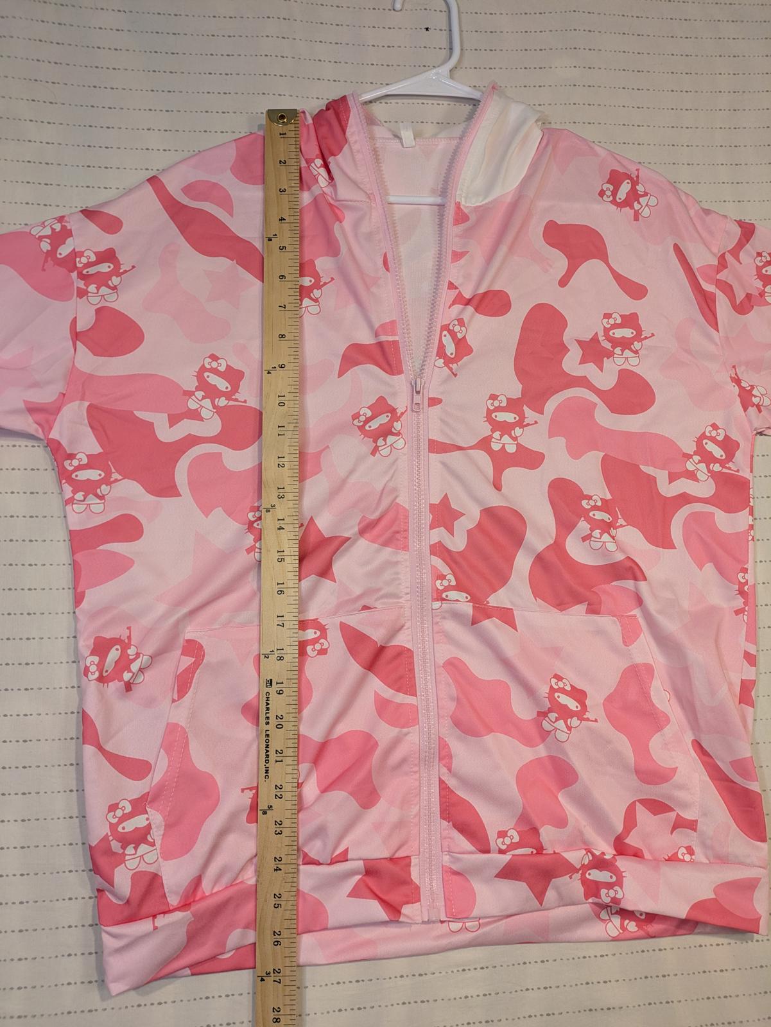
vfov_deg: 69.4
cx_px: 386
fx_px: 742
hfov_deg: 54.9
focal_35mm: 25
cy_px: 514
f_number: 1.89
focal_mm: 5.43
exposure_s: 1/60
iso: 92
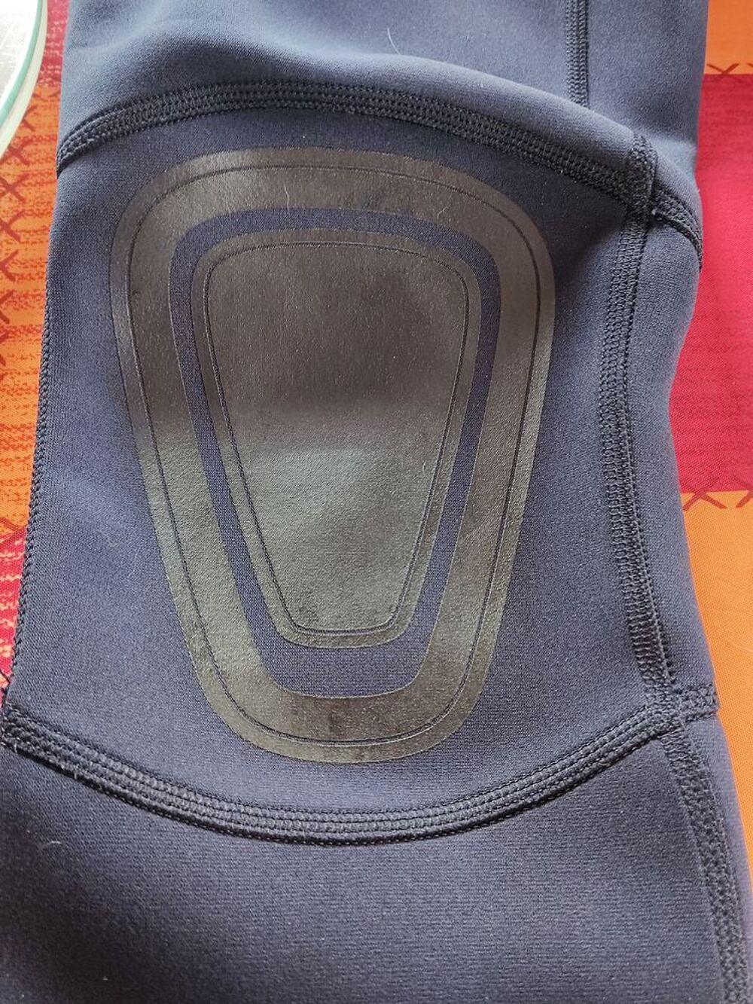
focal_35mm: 31
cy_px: 502
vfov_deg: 58.3
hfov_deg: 45.4
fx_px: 899
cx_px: 376
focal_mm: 4.74
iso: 311
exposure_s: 1/33
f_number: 1.79
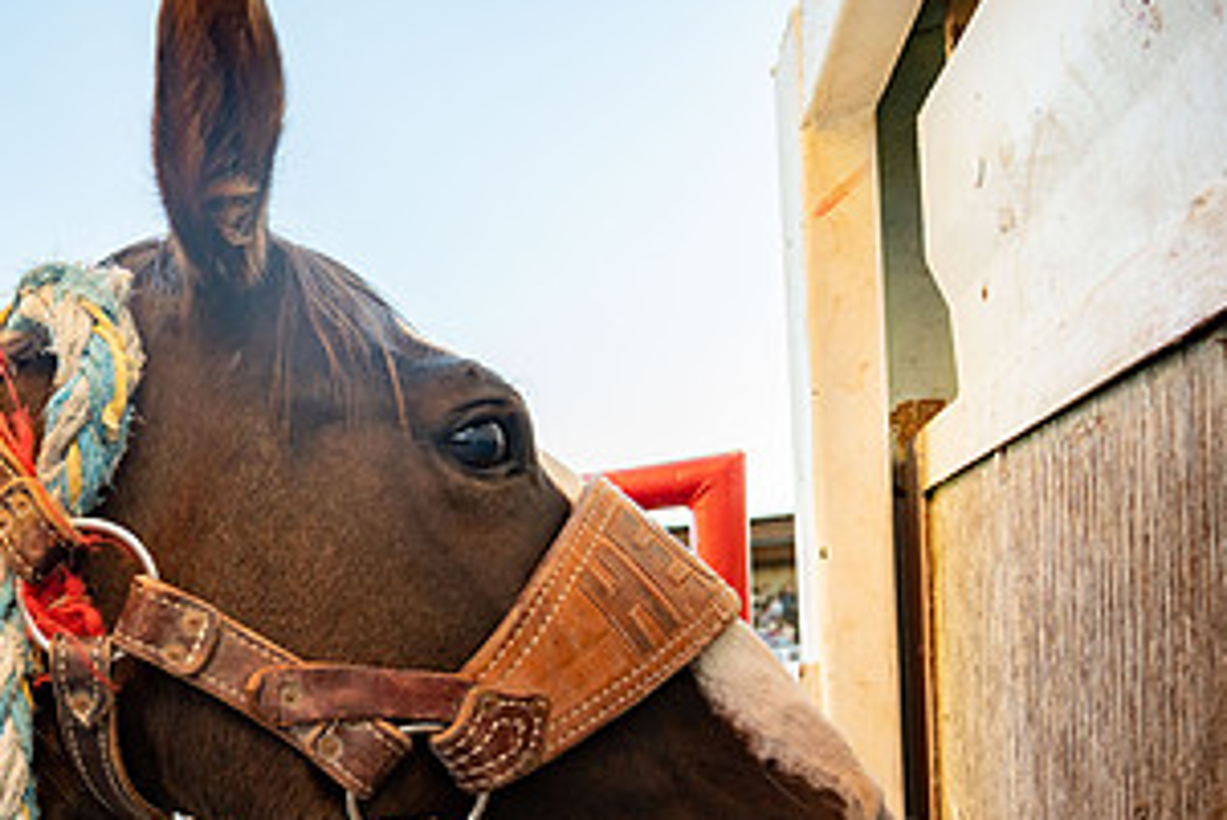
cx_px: 122
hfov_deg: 57.8
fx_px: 921
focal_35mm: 27
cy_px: 716
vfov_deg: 44.3
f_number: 4
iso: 250
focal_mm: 14
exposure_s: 1/250
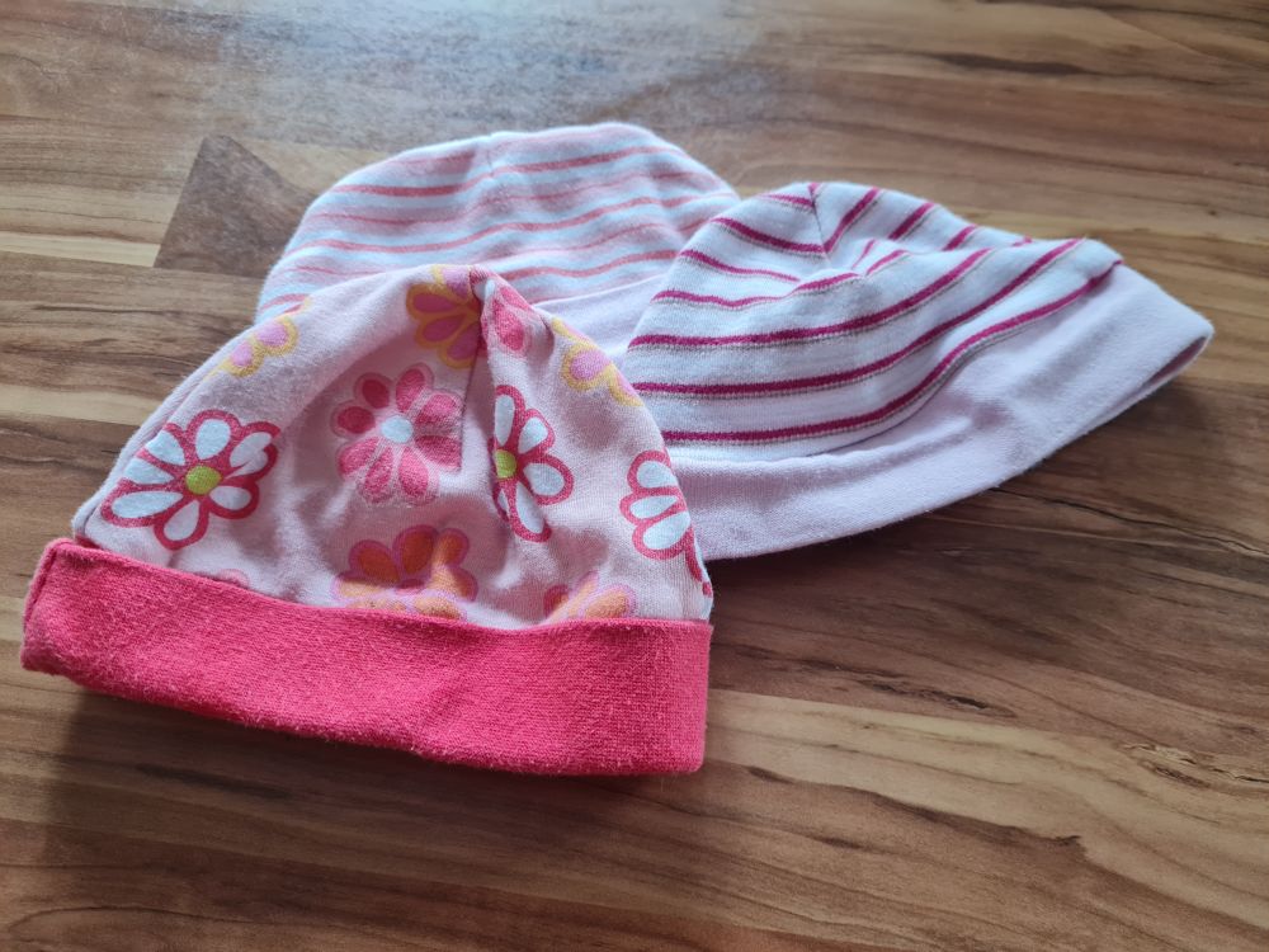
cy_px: 476
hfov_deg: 67.3
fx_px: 953
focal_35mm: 26
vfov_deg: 53.1
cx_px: 634
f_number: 1.8
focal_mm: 5.4
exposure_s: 1/100
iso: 250
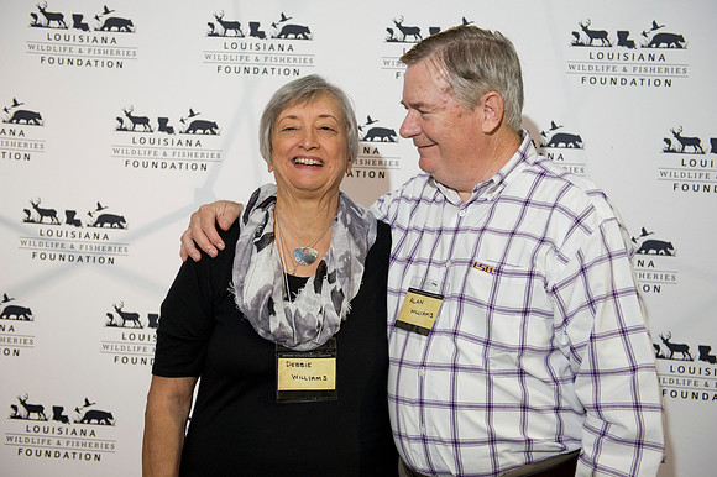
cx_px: 358
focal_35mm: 52
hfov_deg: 38.2
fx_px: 1035
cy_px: 238
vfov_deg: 26.0
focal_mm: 52
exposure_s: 1/125
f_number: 3.5
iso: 800
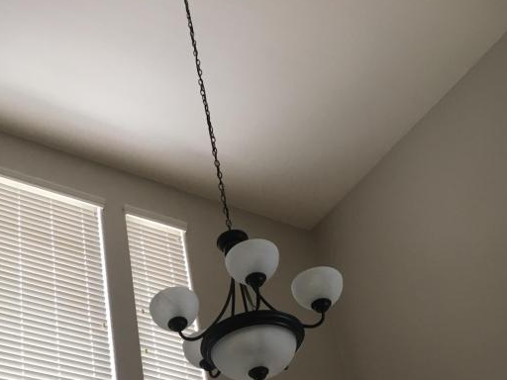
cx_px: 123
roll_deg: +5.7
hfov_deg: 32.6
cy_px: 374
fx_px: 849
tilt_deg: +33.1
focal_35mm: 58
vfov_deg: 24.2
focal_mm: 4.15
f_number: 2.2
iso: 25
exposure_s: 1/30
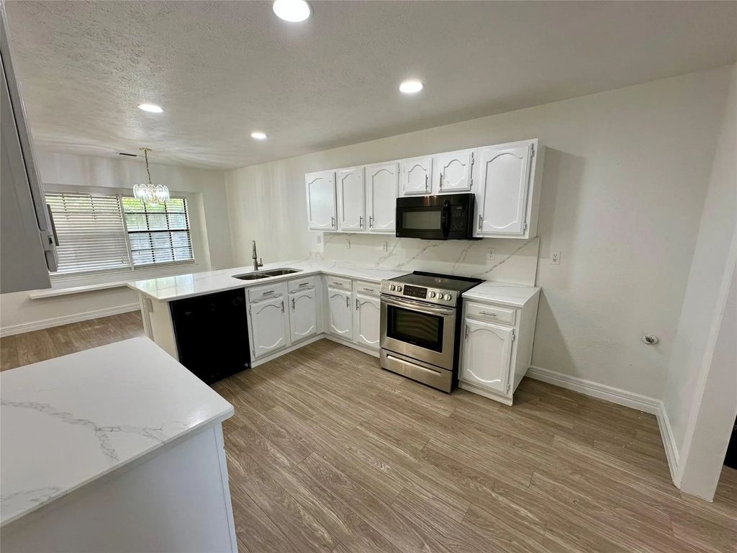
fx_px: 298
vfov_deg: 85.7
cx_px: 368
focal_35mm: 14
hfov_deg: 102.1
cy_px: 276
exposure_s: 1/120
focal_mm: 2.22
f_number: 2.2
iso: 160
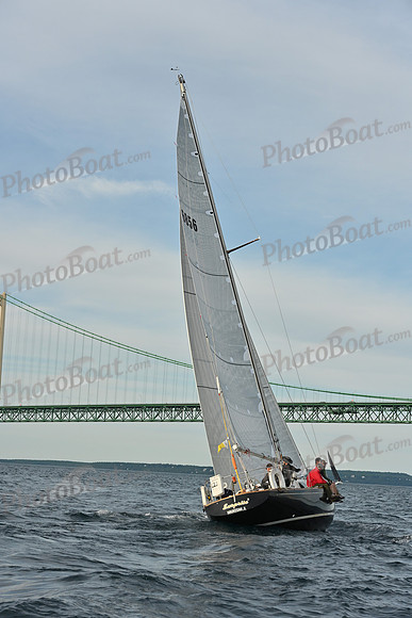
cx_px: 206
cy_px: 309
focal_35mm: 70
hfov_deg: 19.5
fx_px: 1201
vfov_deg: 28.8
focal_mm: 70
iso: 320
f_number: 7.1
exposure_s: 1/1000
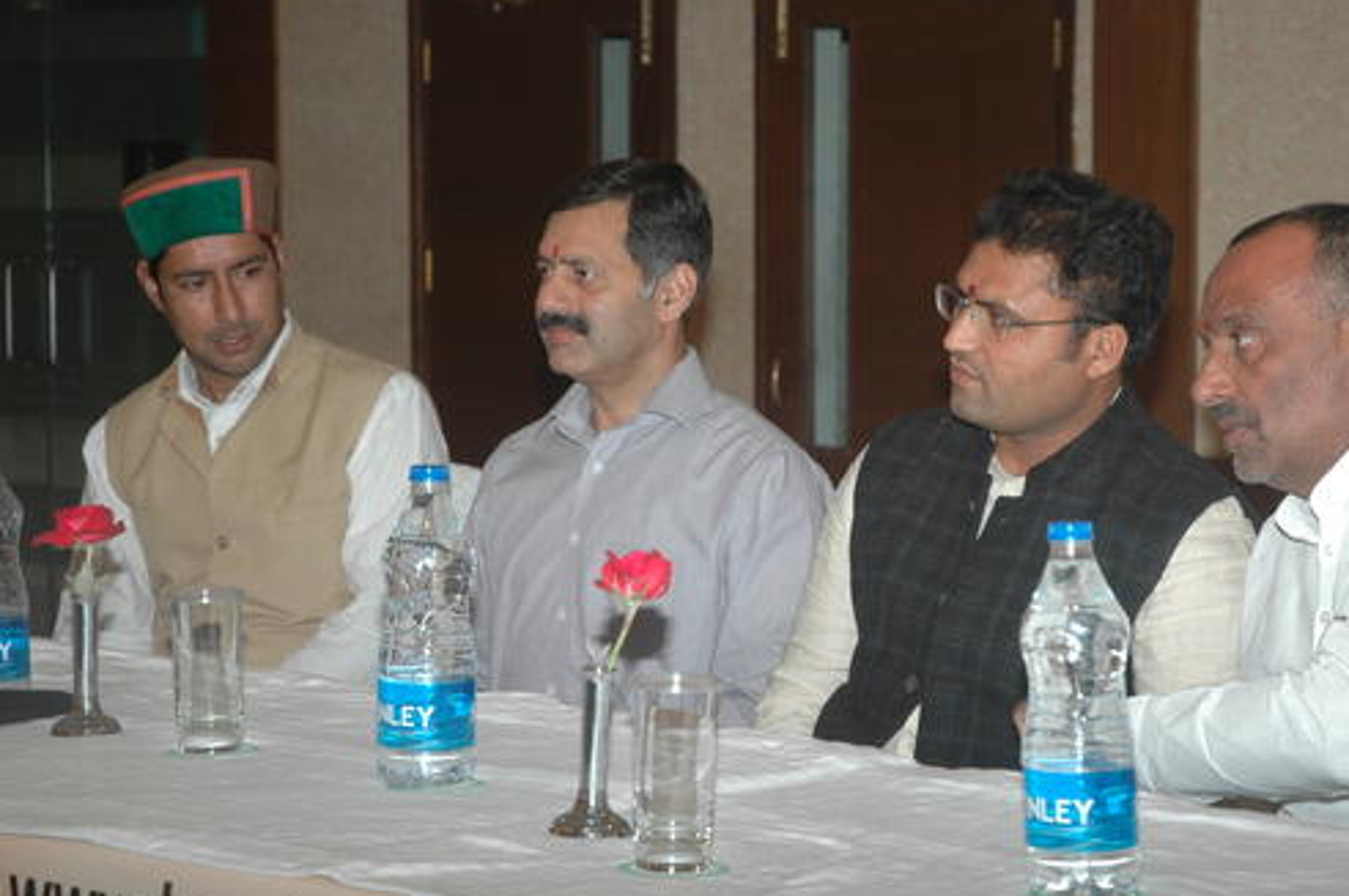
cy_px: 451
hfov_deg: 20.3
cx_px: 817
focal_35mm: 101
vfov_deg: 13.6
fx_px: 3766
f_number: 4.5
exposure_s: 1/60
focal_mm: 55
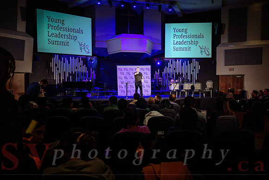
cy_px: 90
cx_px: 136
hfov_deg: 66.1
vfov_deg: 47.0
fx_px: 207
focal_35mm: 28
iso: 1600
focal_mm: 27
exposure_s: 1/160
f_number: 4
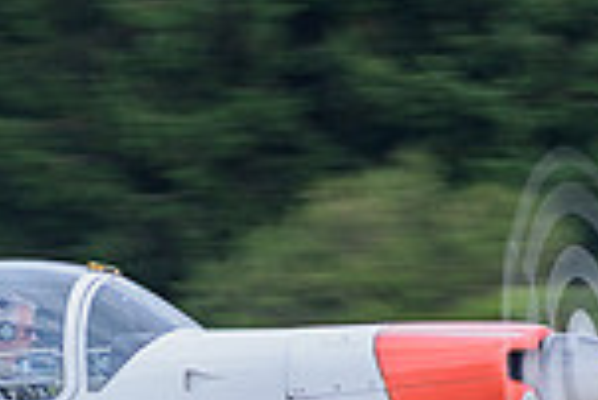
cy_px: -4
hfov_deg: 1.6
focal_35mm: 1316
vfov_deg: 1.0
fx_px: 21881
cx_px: -32
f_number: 5.6
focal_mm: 200
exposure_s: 1/125
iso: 100
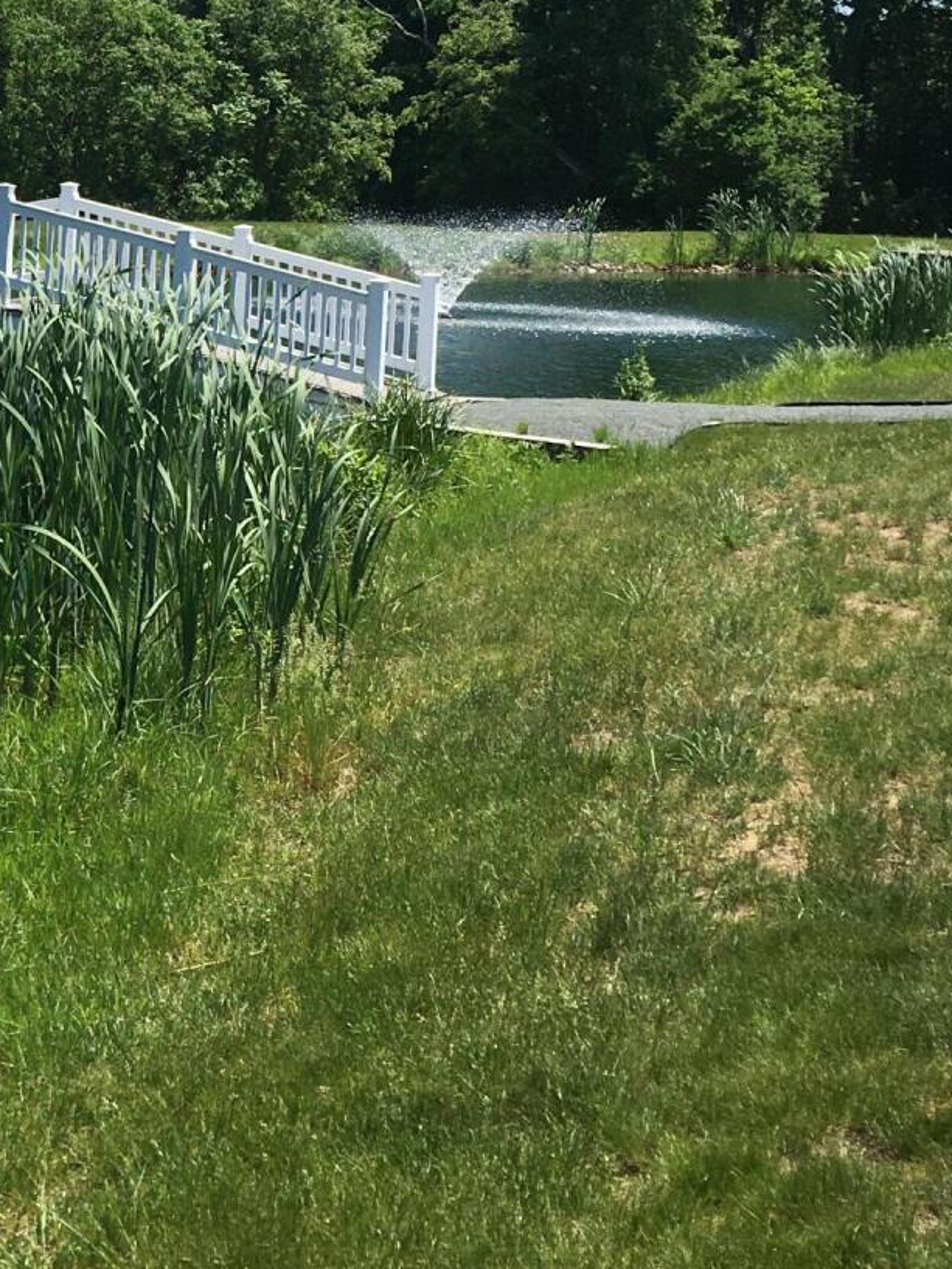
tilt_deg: -4.4
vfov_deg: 27.1
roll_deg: -1.9
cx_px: -171
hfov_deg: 19.6
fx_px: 2603
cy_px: 337
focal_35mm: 71
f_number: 2.2
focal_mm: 4.15
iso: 25
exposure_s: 1/1637
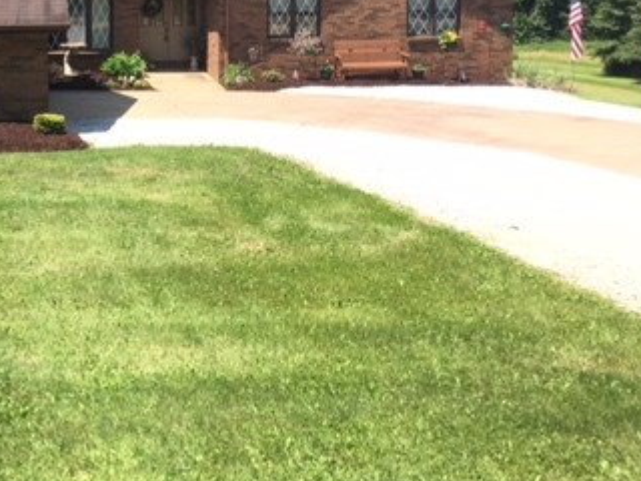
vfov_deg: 24.6
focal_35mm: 58
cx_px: 20
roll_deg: +0.6
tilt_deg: -2.5
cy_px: 56
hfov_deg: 31.1
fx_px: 1074
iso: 25
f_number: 2.2
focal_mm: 4.15
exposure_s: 1/1603
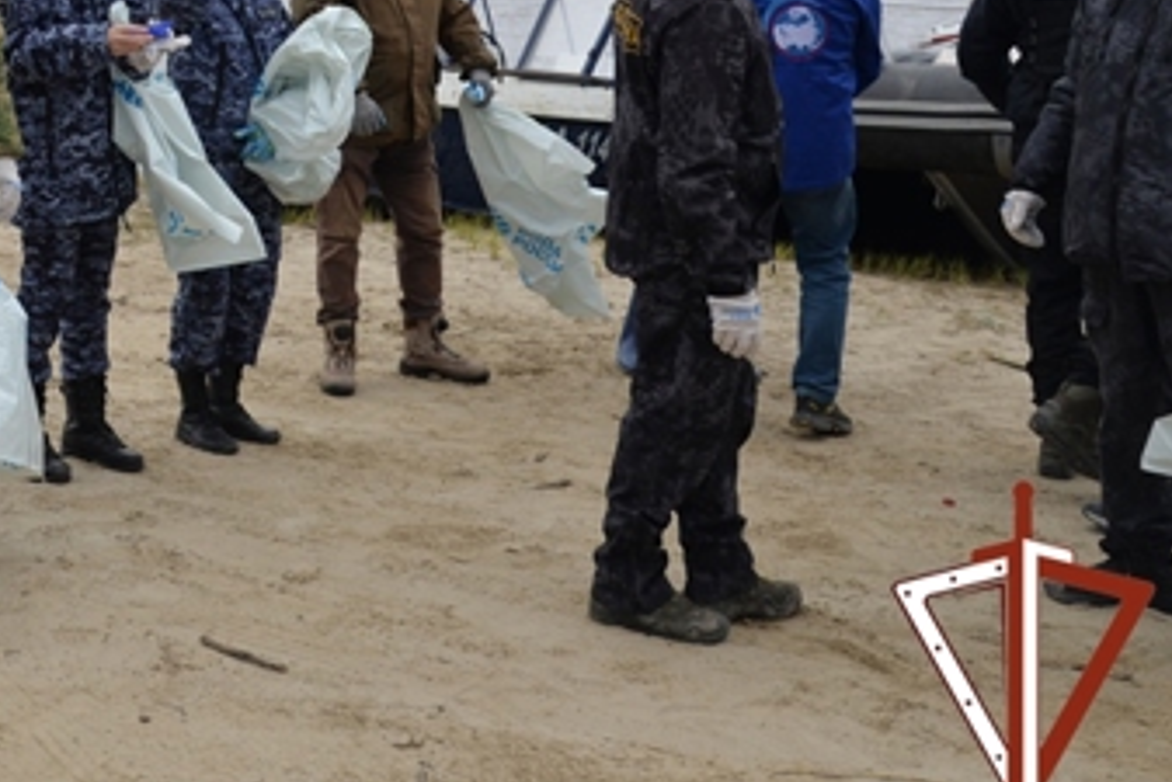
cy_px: 14
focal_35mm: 69
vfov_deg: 19.2
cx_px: -111
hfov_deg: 26.9
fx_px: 2247
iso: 200
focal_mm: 31
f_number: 8
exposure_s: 1/200
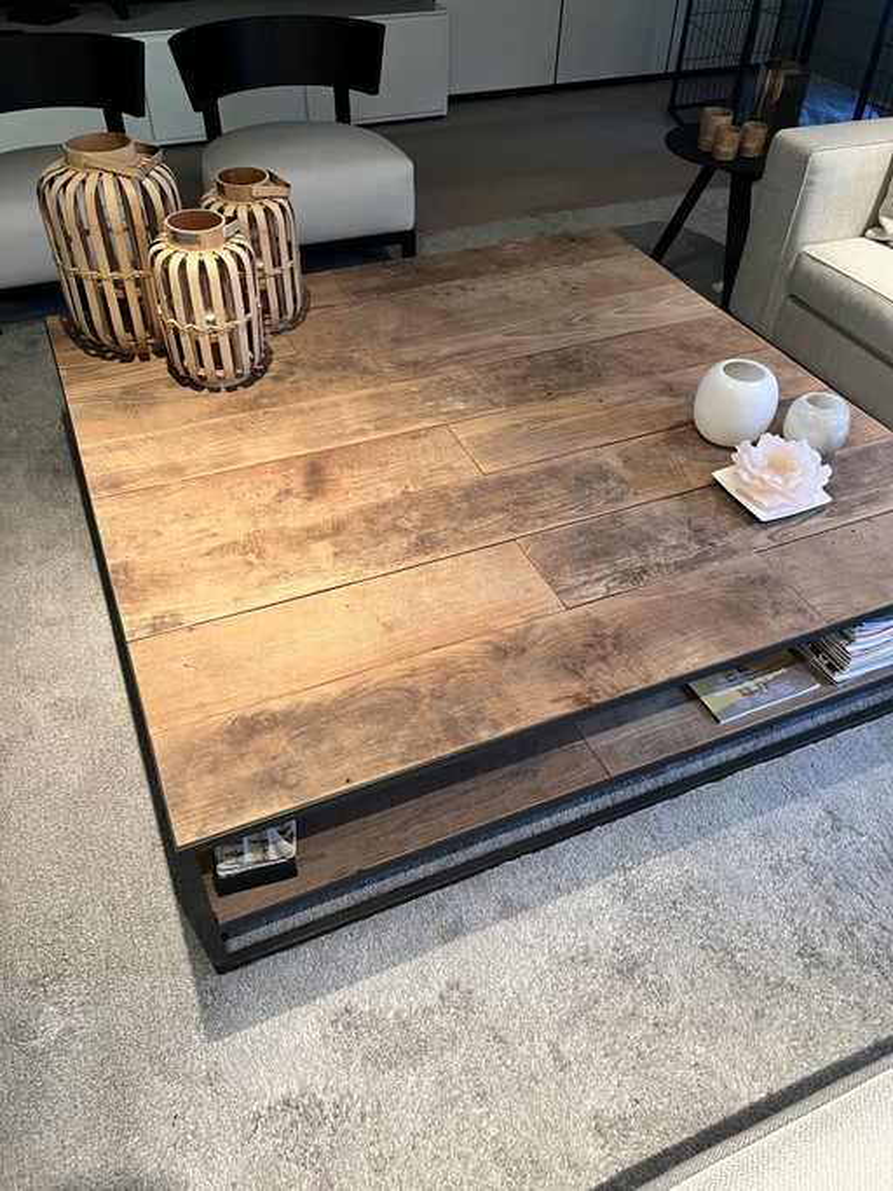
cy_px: 596
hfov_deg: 53.0
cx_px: 446
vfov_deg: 67.3
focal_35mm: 26
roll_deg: -1.4
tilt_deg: -44.2
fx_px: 895
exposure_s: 1/50
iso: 320
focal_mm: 5.7
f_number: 1.5
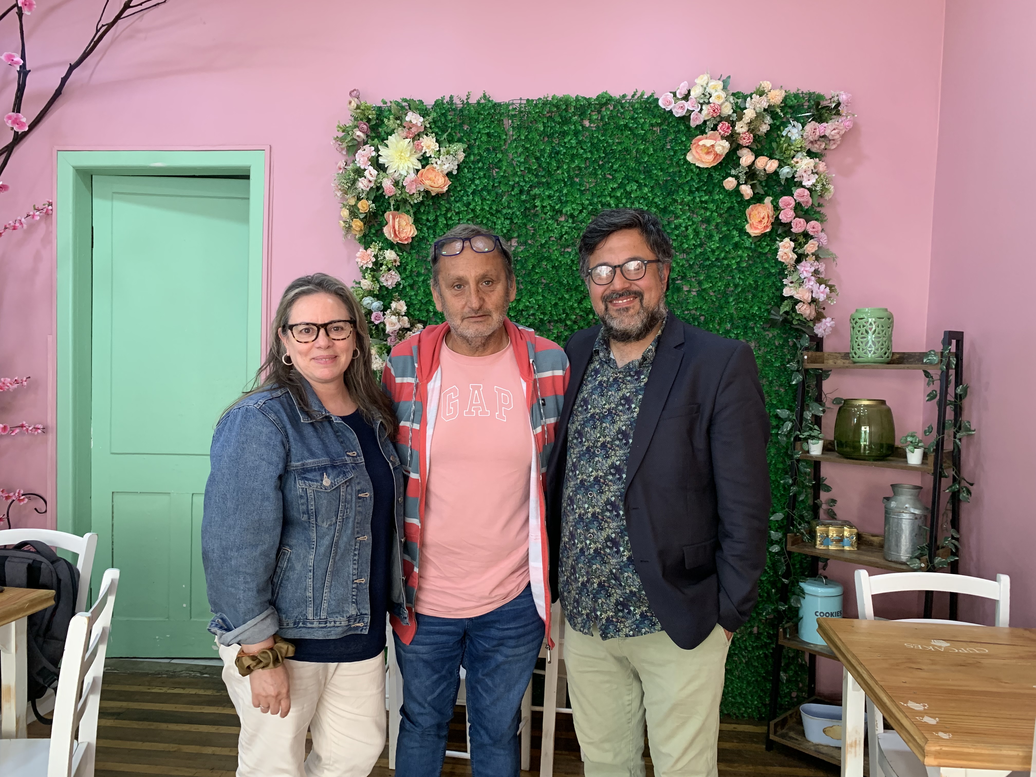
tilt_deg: -2.1
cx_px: 518
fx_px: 778
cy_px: 388
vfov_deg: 53.1
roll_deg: -1.4
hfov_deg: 67.3
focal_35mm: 26
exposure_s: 1/50
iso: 160
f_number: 1.8
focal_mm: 4.25
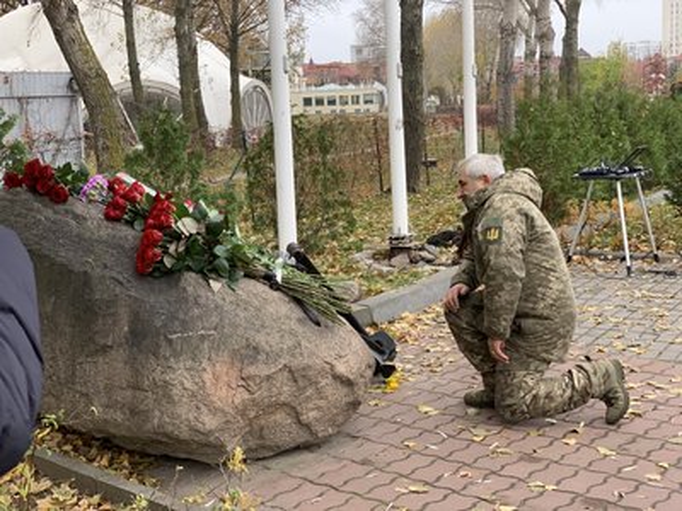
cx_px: 341
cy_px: 256
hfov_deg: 36.8
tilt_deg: -8.5
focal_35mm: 52
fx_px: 1024
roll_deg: +1.9
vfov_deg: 28.0
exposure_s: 1/122
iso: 64
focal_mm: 6
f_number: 2.4
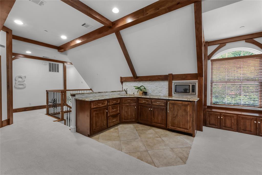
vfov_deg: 77.3
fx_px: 109
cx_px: 131
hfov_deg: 100.4
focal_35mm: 15
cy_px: 88
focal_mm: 10
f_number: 10
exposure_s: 1/1.25
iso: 200
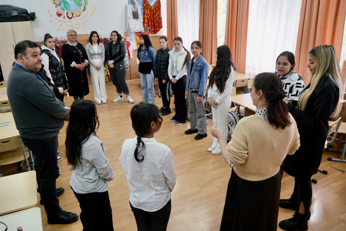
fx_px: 260
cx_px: 173
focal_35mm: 27
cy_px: 116
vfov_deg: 48.0
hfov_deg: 67.3
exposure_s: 1/160
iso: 1250
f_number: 4
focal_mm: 18
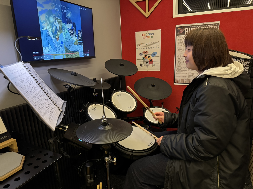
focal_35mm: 24
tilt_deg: -14.7
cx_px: 126
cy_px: 94
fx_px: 175
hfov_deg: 71.6
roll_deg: +2.3
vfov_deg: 56.8
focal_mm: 6.76
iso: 640
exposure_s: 1/33
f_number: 1.78
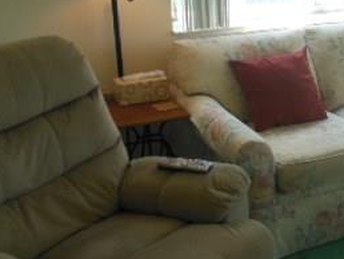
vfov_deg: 23.7
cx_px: 316
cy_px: 123
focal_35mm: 62
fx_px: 617
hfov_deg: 29.7
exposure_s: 1/250
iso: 250
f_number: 3.2
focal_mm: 4.5
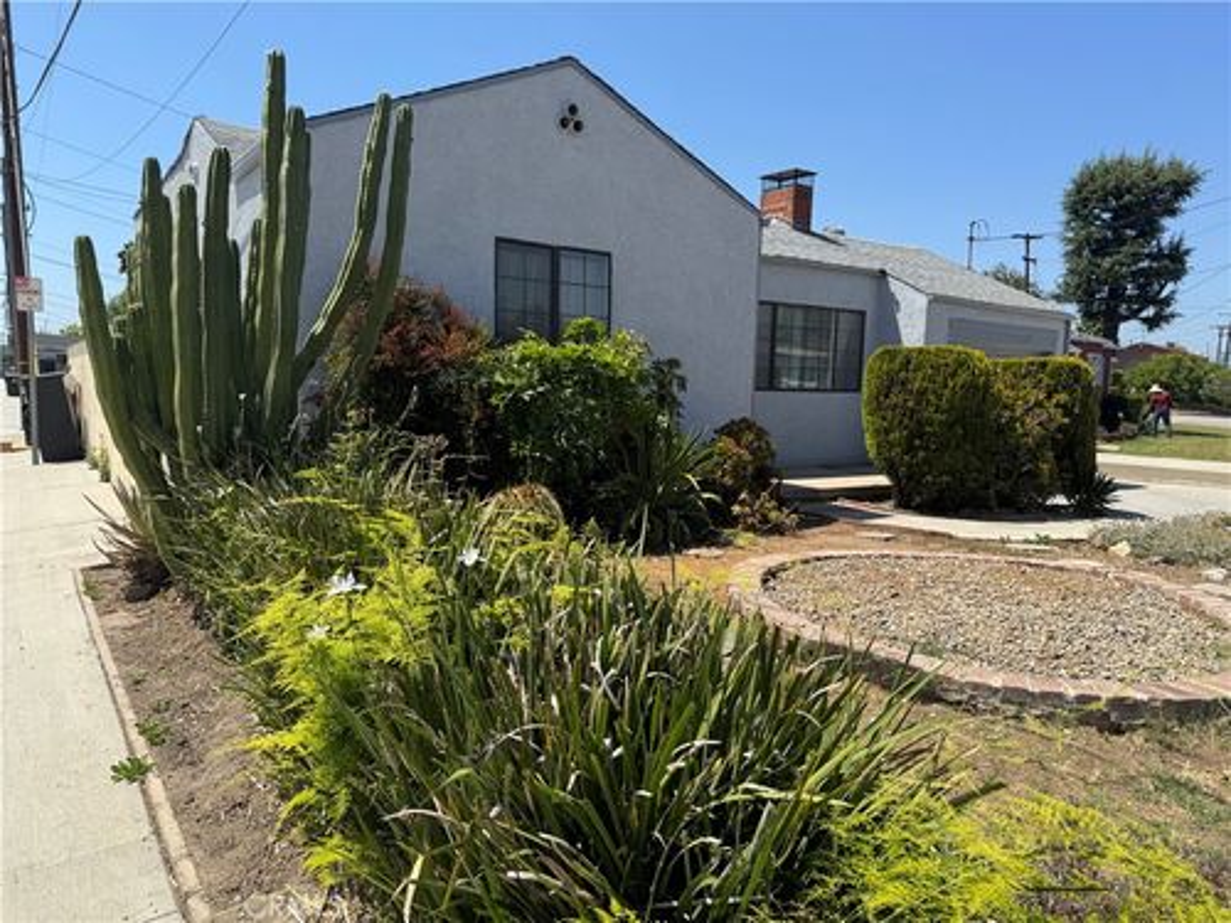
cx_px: 616
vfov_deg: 56.8
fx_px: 853
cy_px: 462
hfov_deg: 71.6
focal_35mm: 24
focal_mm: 6.76
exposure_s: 1/3413
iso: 80
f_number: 1.78
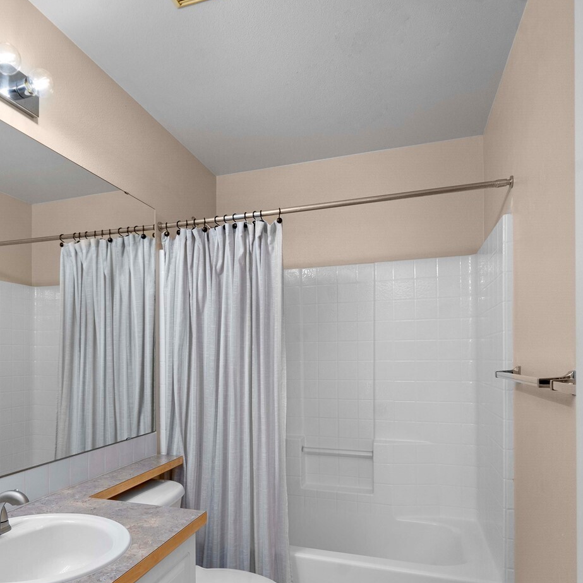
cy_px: 350
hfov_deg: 61.9
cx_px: 213
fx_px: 476
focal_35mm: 25
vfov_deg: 62.4
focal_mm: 16
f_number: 6.7
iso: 1000
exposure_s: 1/15
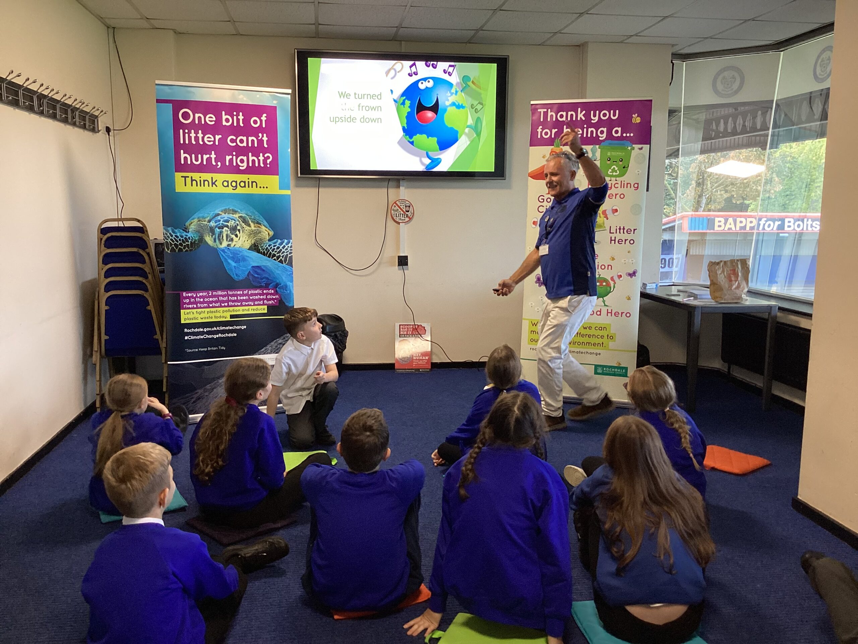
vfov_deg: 45.4
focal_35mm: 31
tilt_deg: -8.8
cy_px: 322
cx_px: 429
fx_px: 768
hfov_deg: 58.4
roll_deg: +0.0
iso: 80
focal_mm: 3.3
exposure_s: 1/50
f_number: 2.4
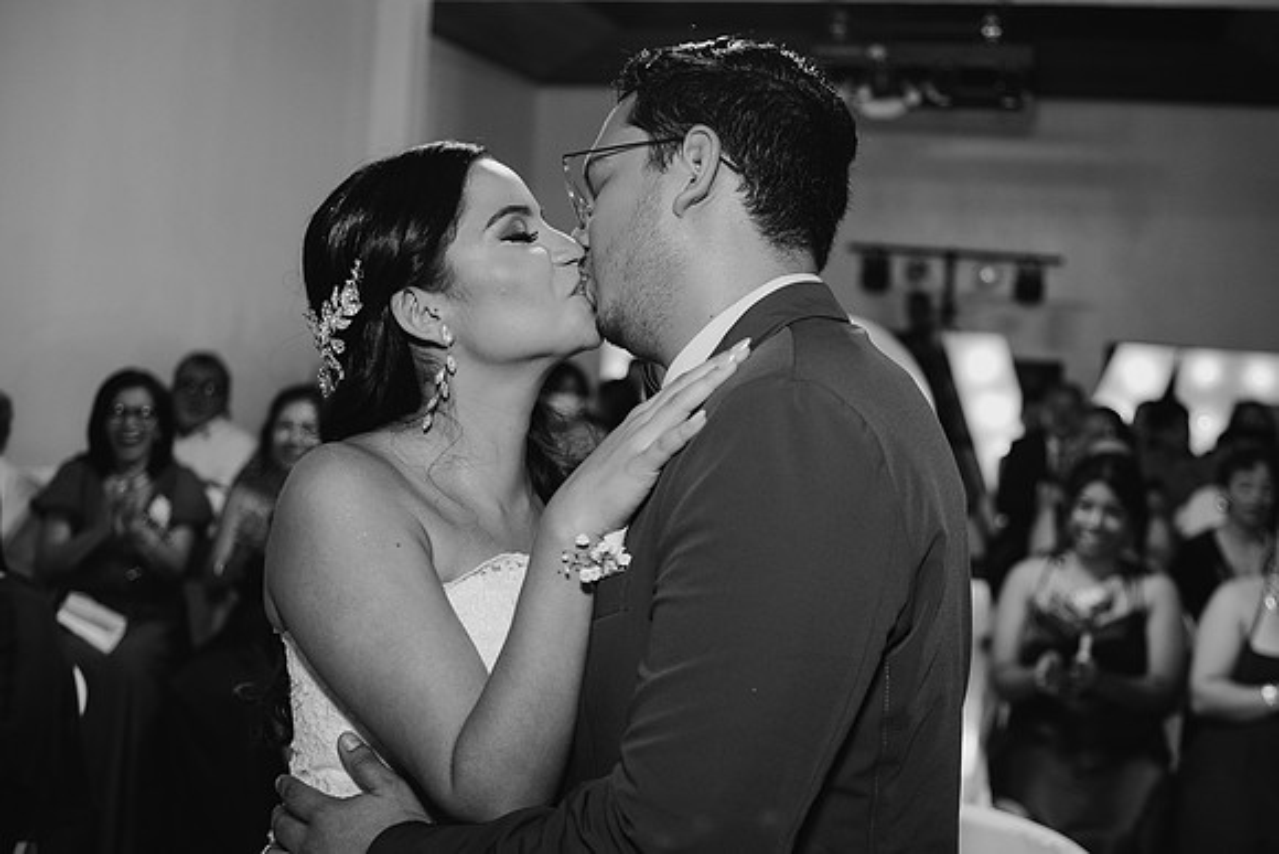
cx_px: 729
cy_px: 387
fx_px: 1418
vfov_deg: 33.5
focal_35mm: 40
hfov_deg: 48.4
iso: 1000
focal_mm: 35
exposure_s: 1/125
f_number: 2.8
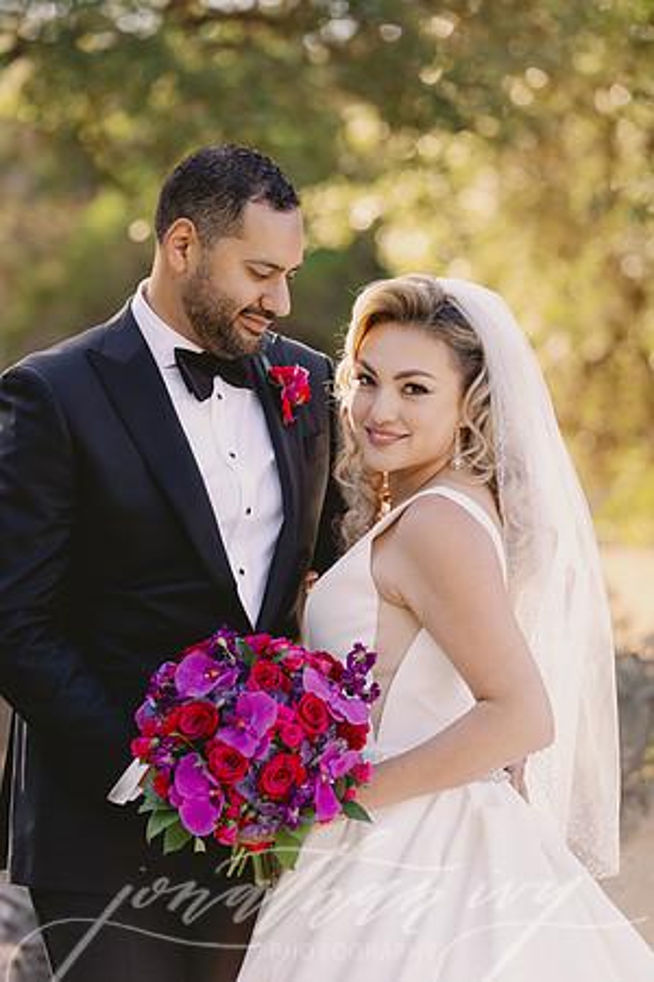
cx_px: 327
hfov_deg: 9.5
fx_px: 3924
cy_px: 491
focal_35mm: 144
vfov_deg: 14.3
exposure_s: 1/320
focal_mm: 144
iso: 400
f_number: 4
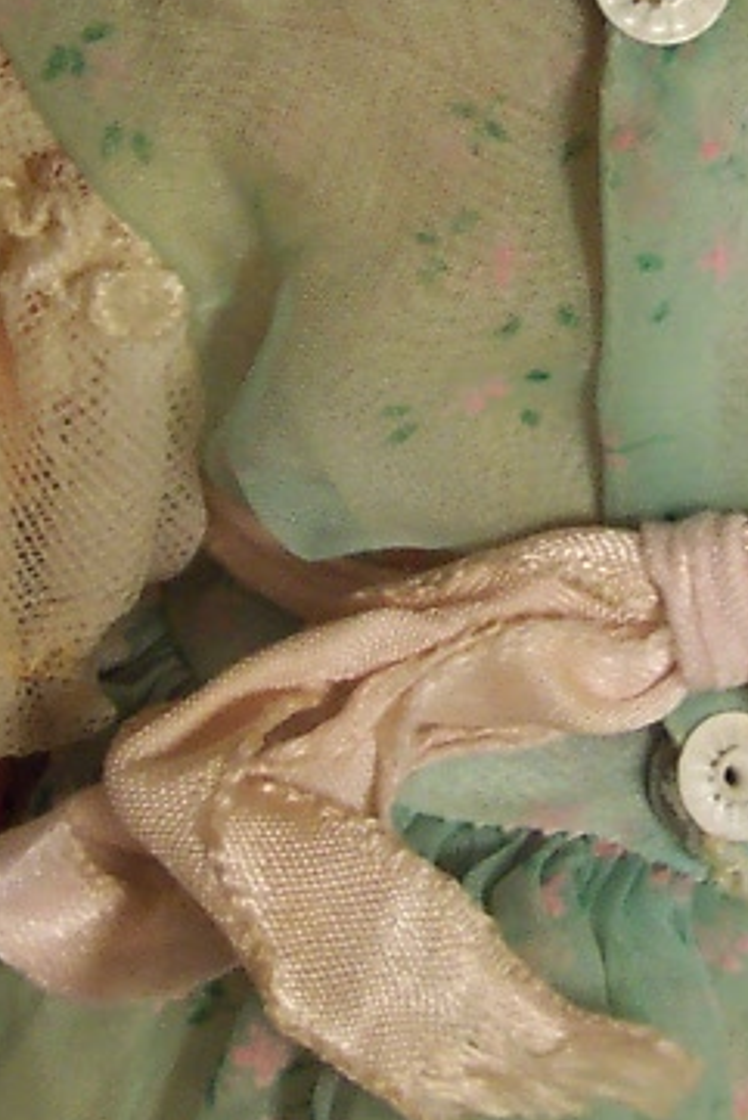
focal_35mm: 128
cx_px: 584
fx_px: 3985
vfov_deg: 15.9
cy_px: 310
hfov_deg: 10.7
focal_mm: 5.6
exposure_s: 1/125
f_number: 2.8
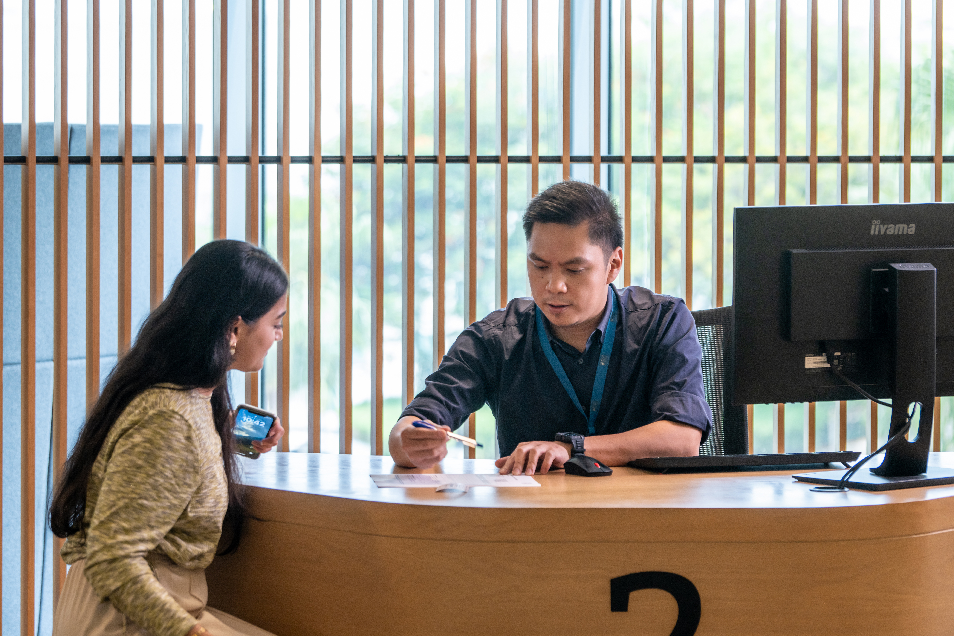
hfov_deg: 18.6
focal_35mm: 110
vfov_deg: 12.5
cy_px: 318
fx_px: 2915
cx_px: 477
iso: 400
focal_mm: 110
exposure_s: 1/60
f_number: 4.5
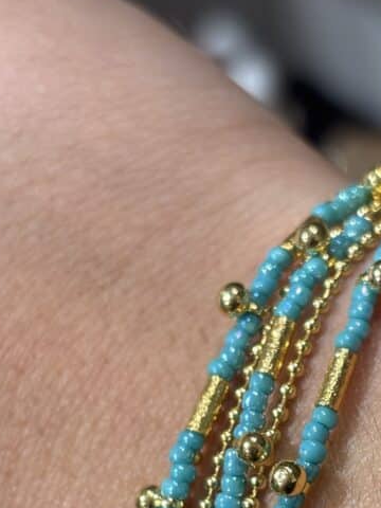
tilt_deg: -54.4
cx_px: 339
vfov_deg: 17.3
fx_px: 1629
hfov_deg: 13.2
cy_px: 500
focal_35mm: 111
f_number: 1.6
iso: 32
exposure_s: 1/50
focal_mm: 5.96
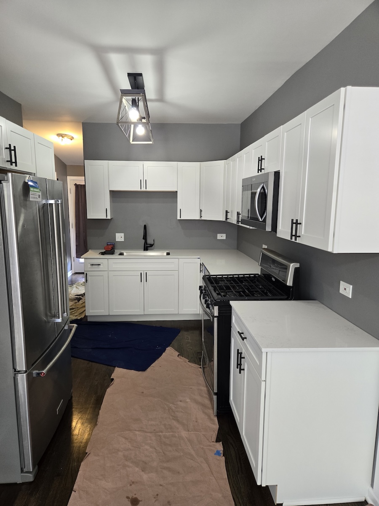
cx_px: 190
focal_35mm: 23
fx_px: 336
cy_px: 253
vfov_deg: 73.9
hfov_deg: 58.9
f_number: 1.8
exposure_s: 1/120
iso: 250
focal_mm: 5.4
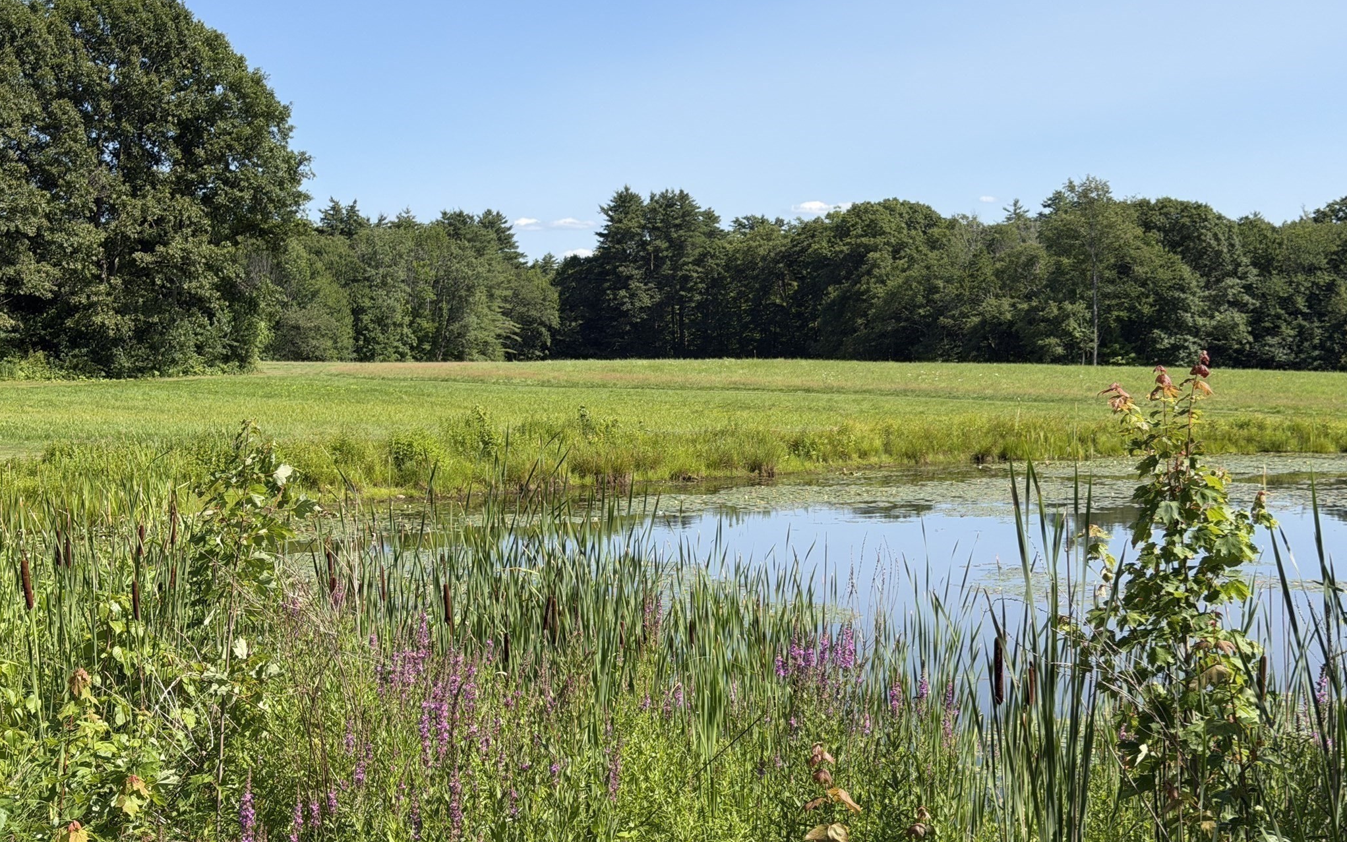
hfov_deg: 39.6
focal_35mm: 51
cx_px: 673
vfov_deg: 25.3
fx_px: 1872
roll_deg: -0.2
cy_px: 405
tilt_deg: -2.0
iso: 64
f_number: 1.78
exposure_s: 1/3891
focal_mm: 6.76
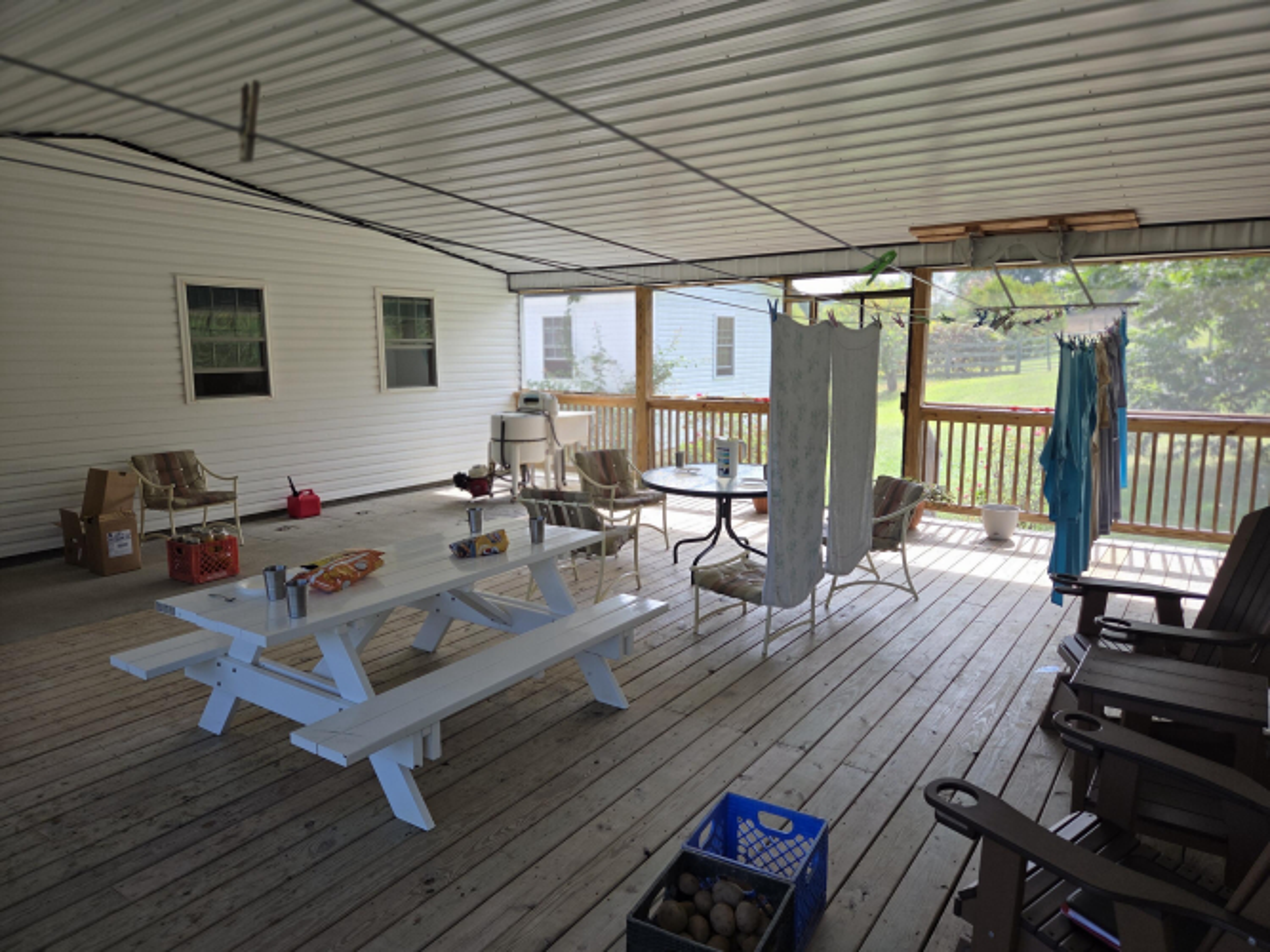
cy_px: 476
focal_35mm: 23
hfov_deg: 73.9
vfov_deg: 58.9
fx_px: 844
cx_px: 635
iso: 80
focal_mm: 5.4
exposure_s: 1/722
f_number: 1.8
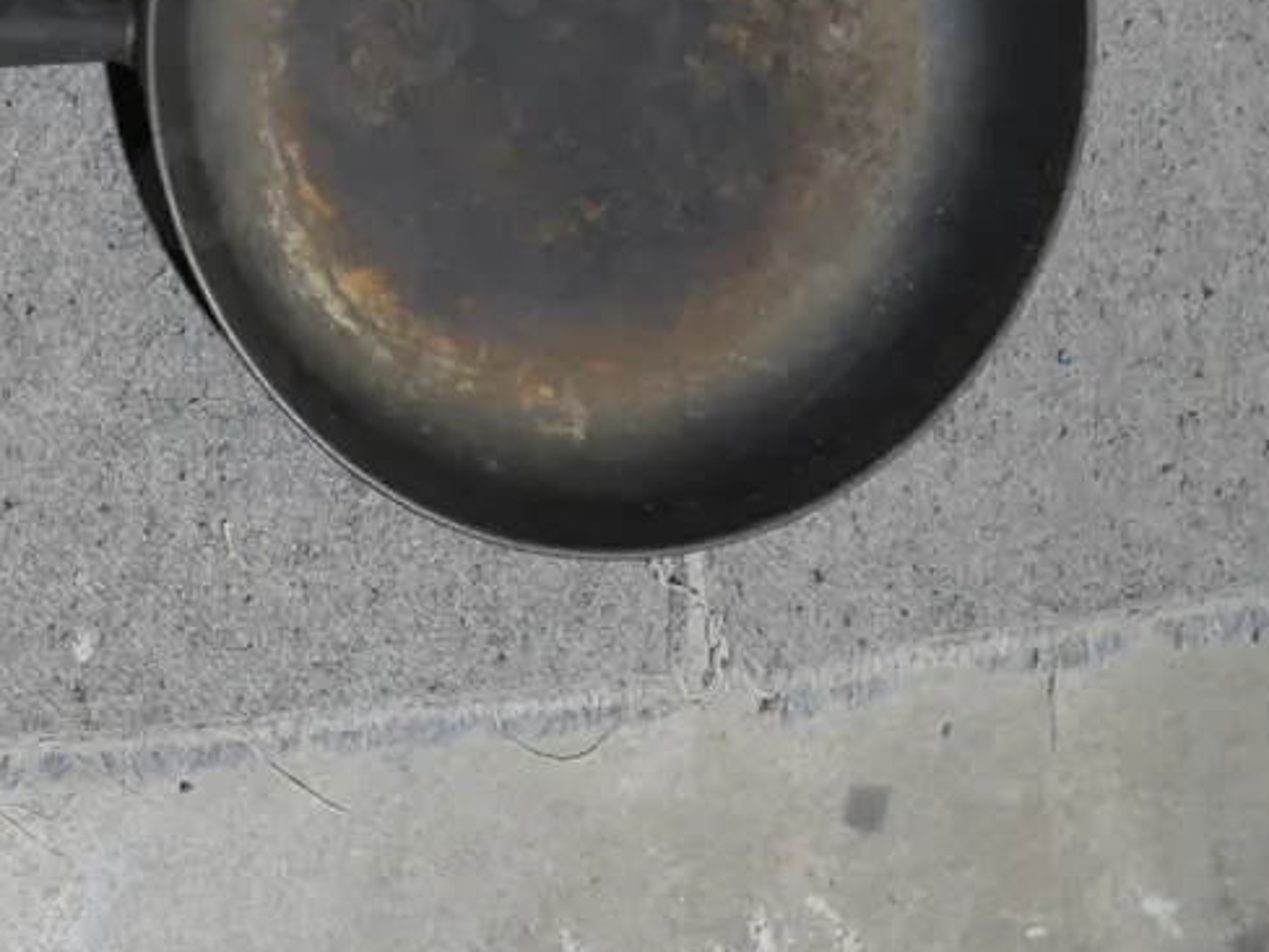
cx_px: 101
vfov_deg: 23.1
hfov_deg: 29.3
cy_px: 254
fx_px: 2310
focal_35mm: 63
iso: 320
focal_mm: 15
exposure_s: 1/60
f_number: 3.6
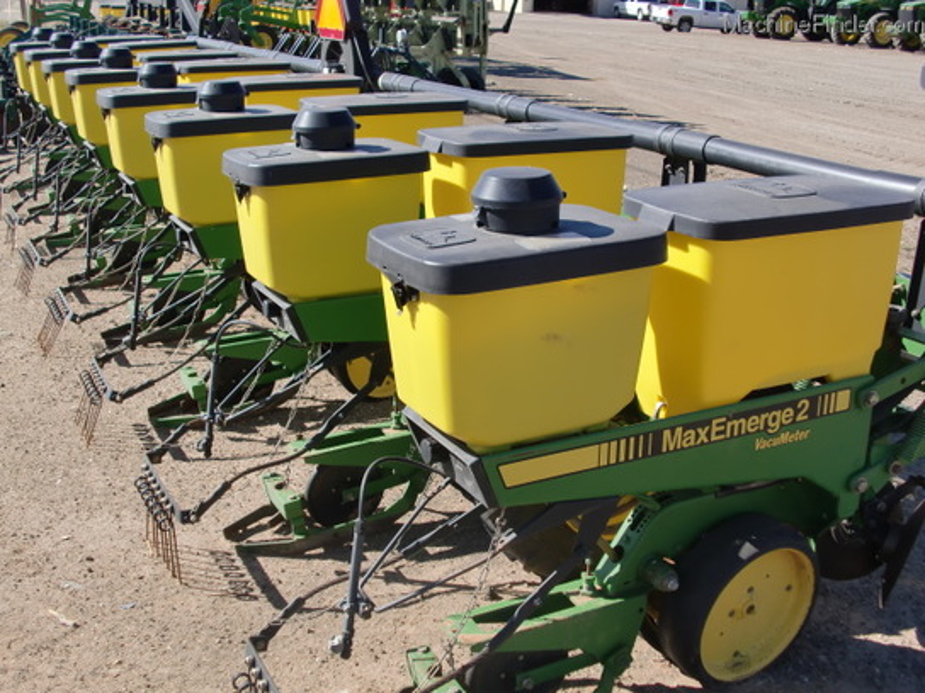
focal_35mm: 43
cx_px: 462
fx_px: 1149
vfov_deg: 33.6
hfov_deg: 43.9
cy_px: 346
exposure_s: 1/800
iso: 64
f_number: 3.1
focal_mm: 7.6
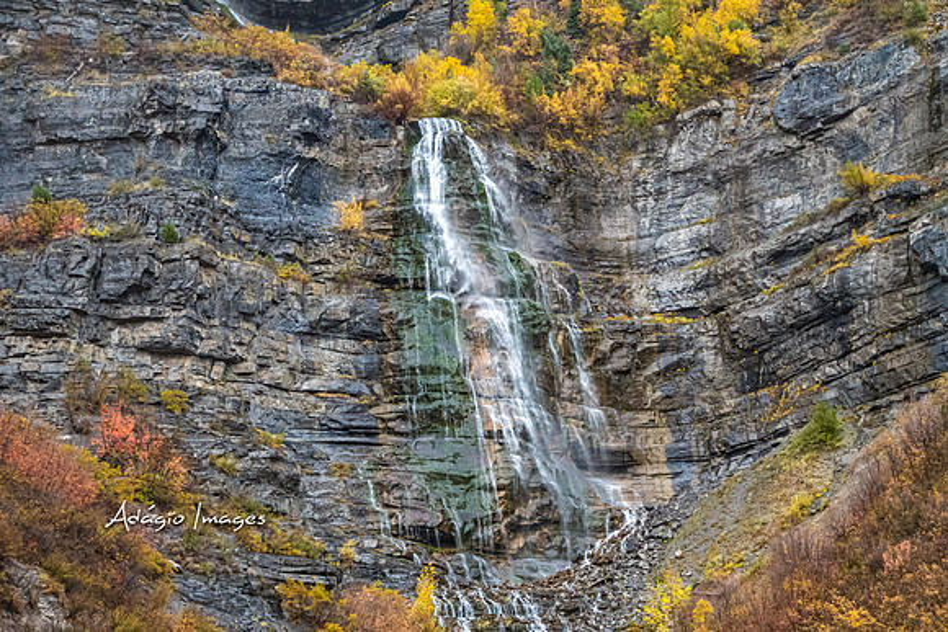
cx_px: 474
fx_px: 2449
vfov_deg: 14.7
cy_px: 316
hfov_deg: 21.9
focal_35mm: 93
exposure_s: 1/100
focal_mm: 62
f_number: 5.6
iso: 3200
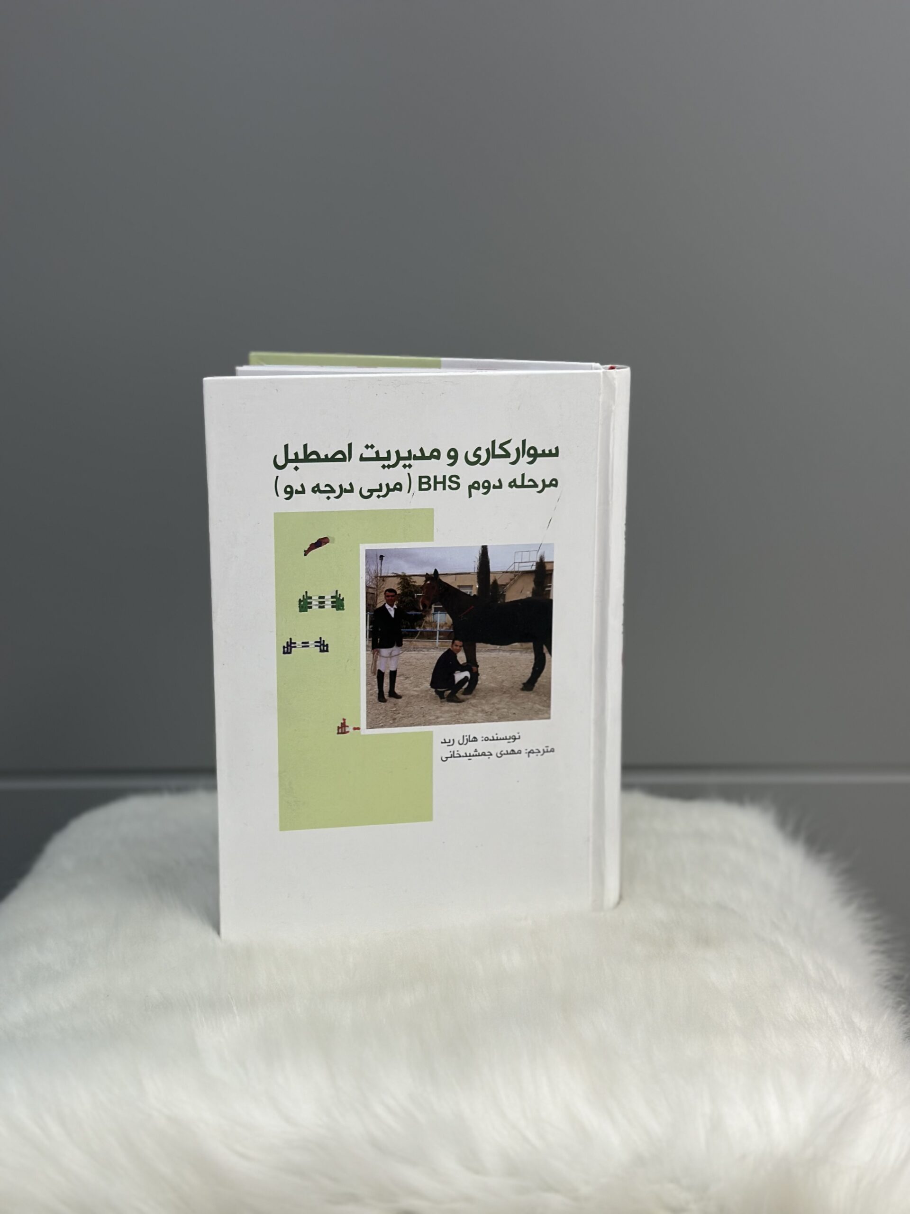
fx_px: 1682
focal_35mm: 48
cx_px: 455
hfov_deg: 30.3
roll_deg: +0.2
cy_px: 607
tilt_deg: -11.3
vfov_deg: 39.7
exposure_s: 1/121
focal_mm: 6.86
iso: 64
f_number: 1.78
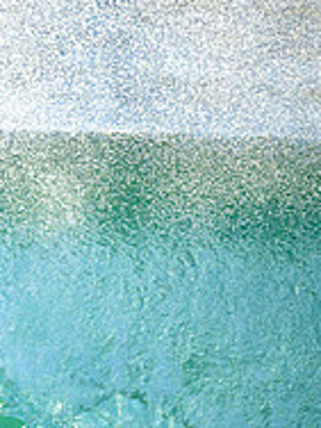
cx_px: -266
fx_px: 29365
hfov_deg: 0.6
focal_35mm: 2375
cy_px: 431
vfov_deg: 0.8
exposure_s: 1/2000
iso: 720
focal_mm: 800
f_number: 6.3
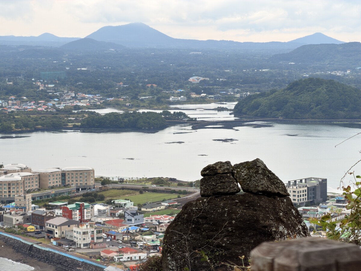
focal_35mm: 100
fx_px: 1043
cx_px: 180
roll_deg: +0.8
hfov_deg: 19.6
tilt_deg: -4.5
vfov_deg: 14.8
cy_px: 136
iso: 50
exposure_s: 1/330
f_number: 2.8
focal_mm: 16.89
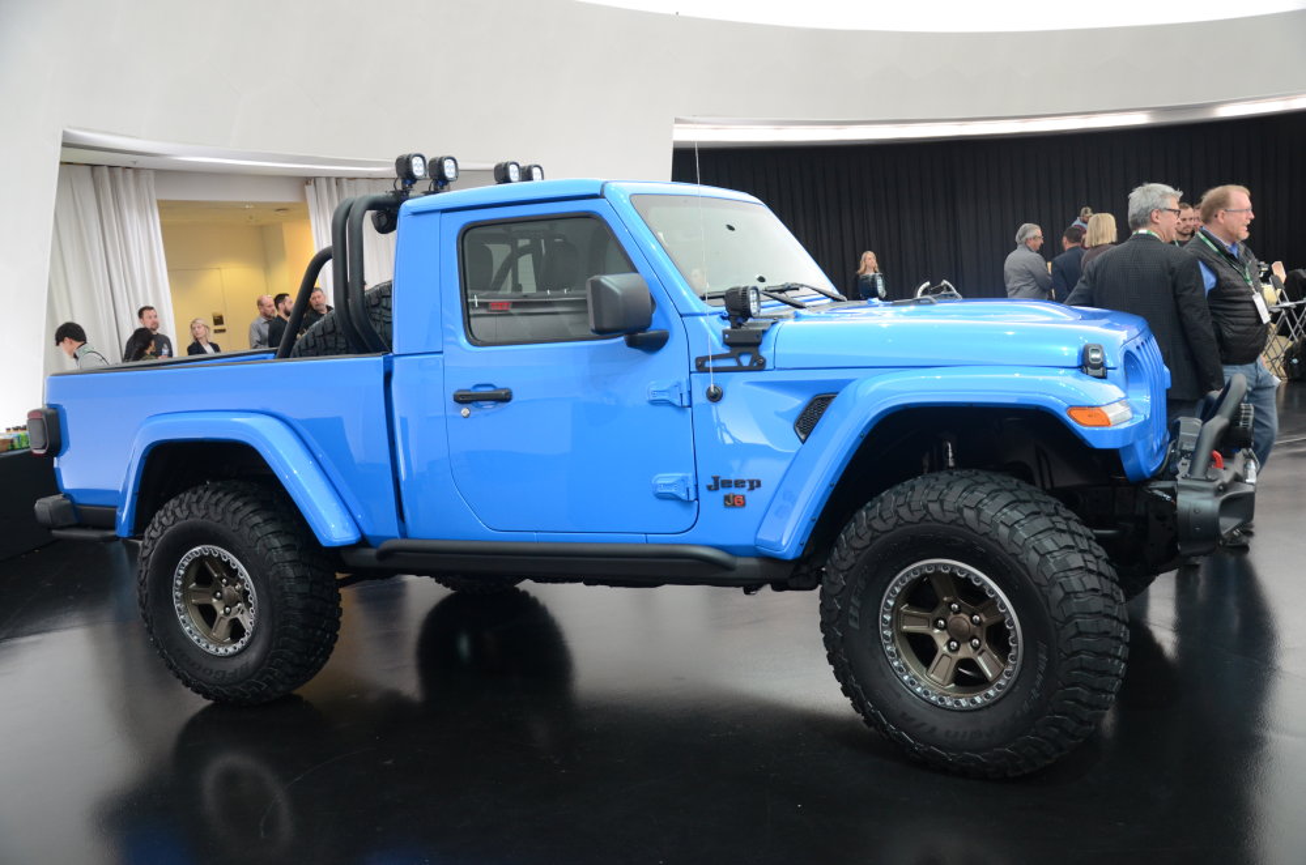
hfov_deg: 57.3
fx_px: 1195
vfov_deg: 39.8
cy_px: 432
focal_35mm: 33
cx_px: 653
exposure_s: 1/50
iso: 800
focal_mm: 22
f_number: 3.8
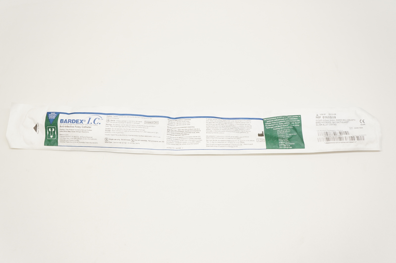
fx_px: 330
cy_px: 132
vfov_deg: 43.5
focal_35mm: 30
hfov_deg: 62.0
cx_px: 198
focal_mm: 20
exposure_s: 1/60
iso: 400
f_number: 6.3
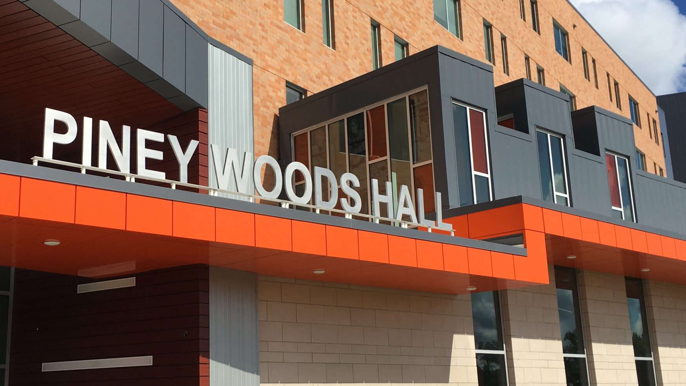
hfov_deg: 44.3
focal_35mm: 46
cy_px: 196
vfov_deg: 26.0
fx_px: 837
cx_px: 273
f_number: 2.2
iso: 25
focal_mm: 4.15
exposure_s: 1/2564
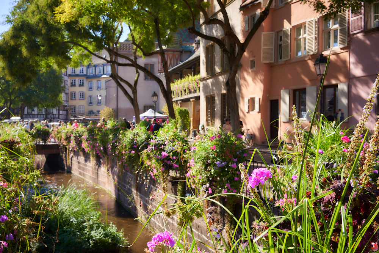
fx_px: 369
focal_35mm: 35
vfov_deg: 37.9
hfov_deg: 54.4
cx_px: 190
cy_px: 126
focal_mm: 35
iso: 100
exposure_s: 1/50
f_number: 11
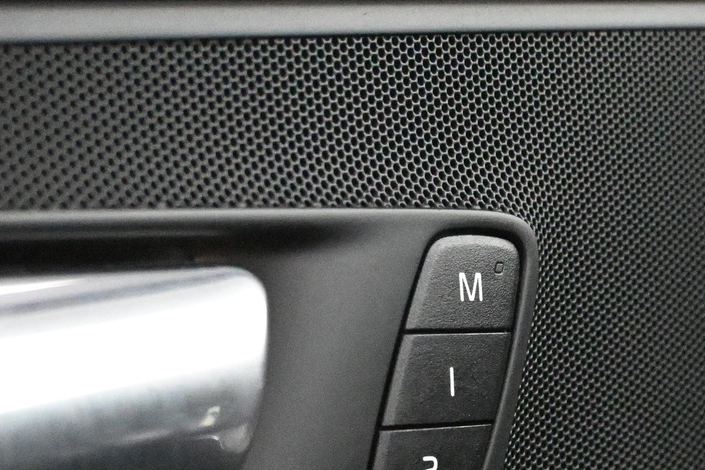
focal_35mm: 86
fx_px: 1687
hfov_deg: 23.6
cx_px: 384
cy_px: 437
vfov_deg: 15.6
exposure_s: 1/60
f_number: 4.2
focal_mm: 25
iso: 12800
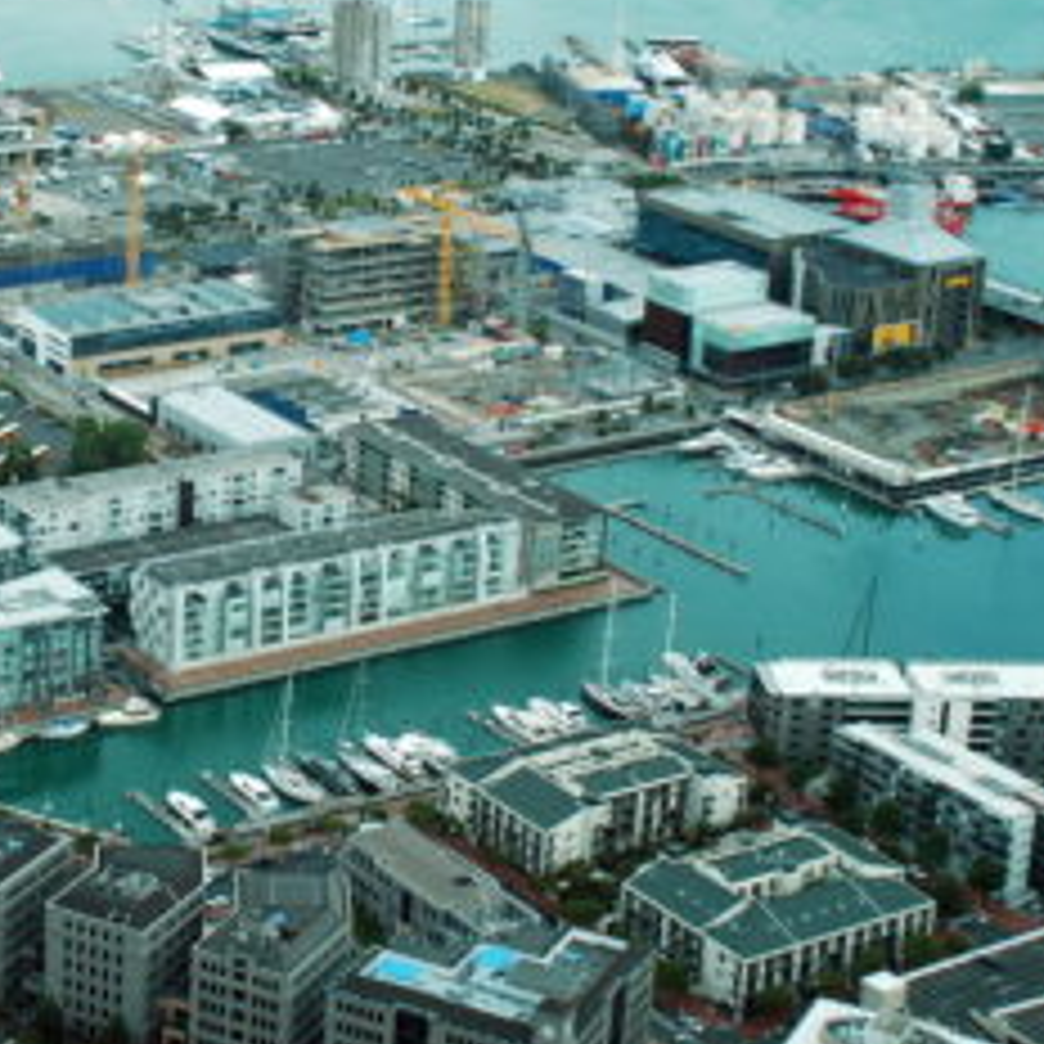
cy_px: 466
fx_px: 2627
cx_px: 153
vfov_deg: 22.5
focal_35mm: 77
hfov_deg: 22.1
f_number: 9
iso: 400
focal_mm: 28
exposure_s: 1/320
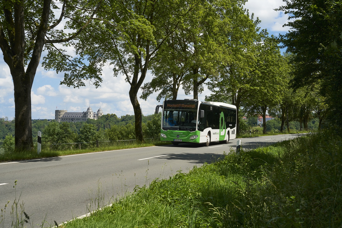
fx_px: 456
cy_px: 114
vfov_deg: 28.1
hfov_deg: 41.1
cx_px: 171
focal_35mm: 48
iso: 400
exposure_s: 1/800
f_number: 9
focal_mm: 48
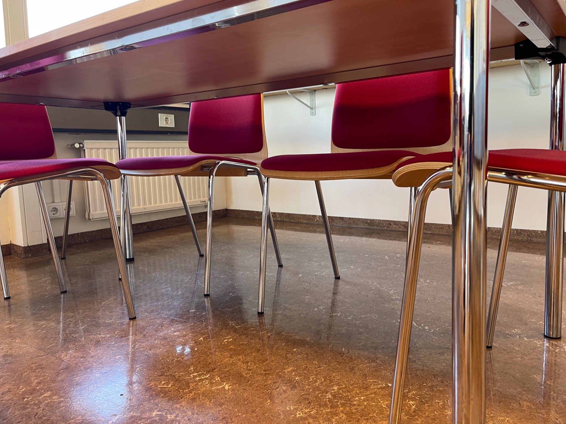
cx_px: 294
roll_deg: +2.1
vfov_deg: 49.7
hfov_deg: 63.4
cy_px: 207
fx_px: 458
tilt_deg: -6.4
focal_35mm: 28
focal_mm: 5.1
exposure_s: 1/50
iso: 64
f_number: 1.6
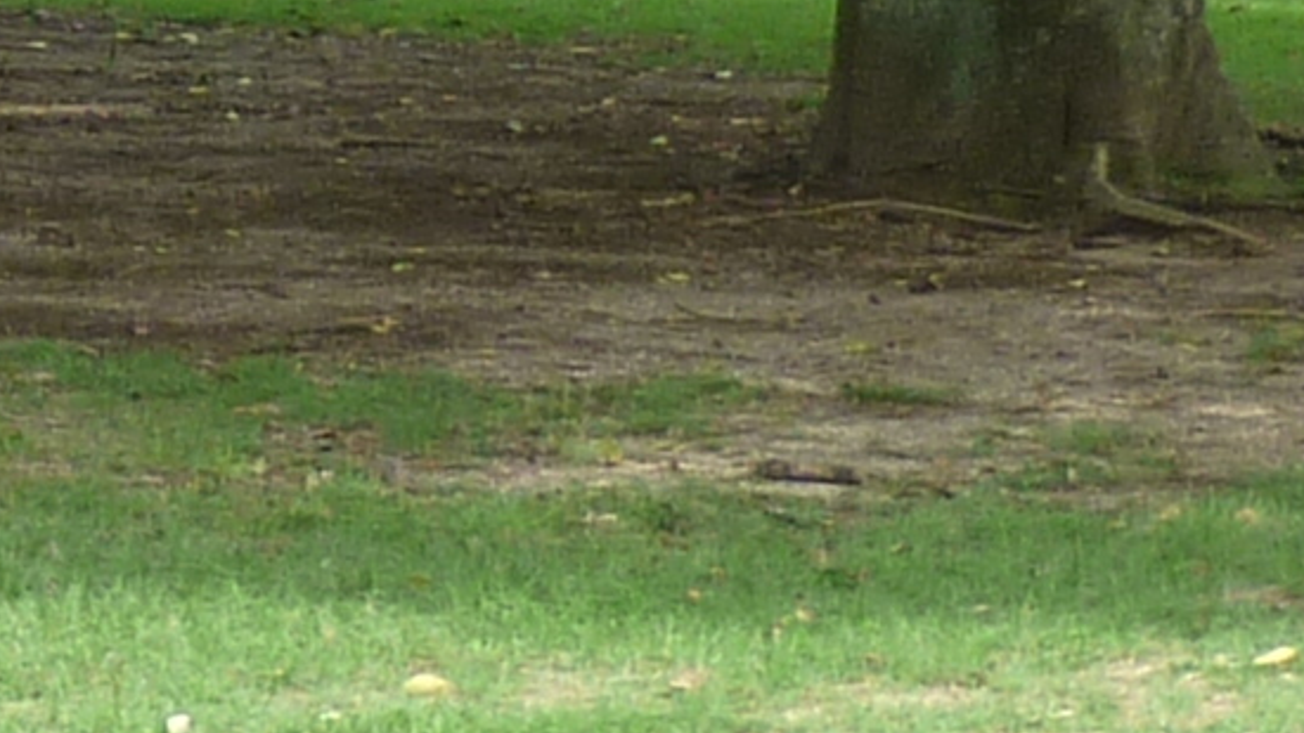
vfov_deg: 5.0
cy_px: -605
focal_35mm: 238
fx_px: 8230
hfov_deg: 8.9
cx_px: -298
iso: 80
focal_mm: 5.5
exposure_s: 1/320
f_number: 2.8
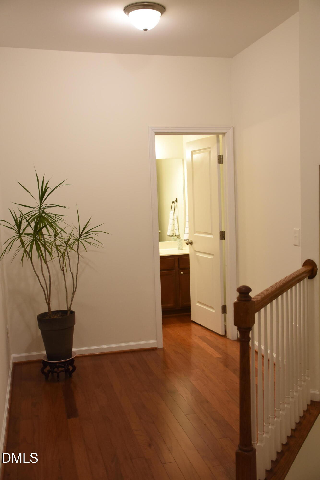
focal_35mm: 36
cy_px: 240
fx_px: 480
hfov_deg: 36.9
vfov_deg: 53.1
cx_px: 160
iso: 800
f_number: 4
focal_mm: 24
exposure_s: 1/40
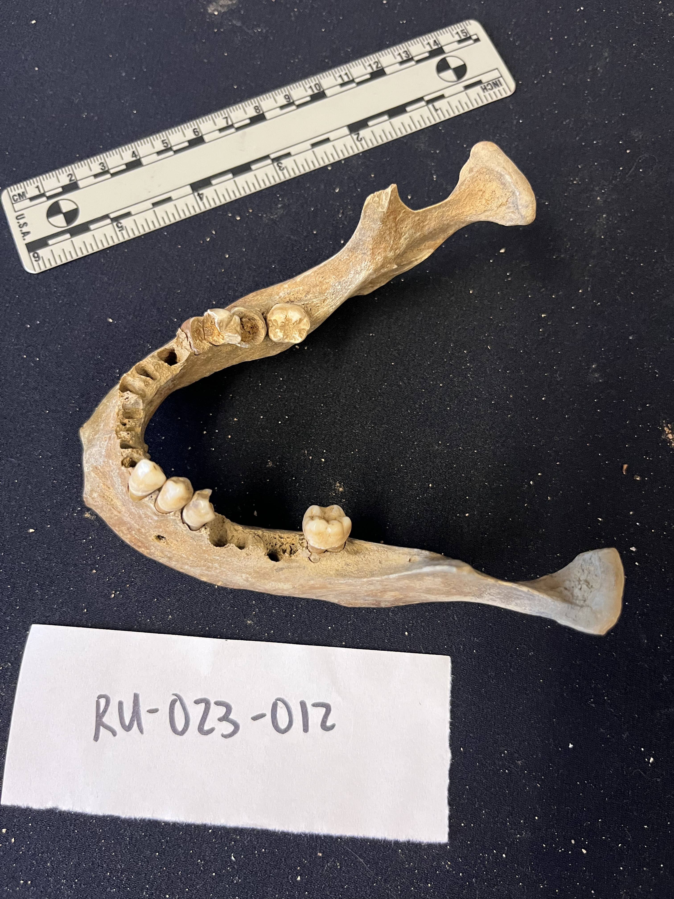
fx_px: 675
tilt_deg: -75.8
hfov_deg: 53.1
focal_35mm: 26
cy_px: 450
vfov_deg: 67.3
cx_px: 337
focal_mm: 5.1
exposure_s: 1/60
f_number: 1.6
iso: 400
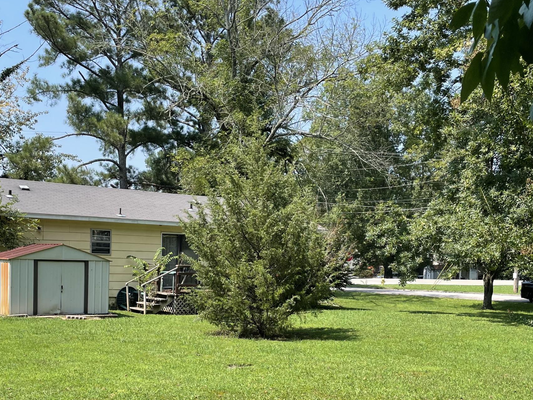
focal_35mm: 46
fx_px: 708
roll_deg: -0.8
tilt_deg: -2.6
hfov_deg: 41.1
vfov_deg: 30.9
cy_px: 305
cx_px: 214
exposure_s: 1/1618
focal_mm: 4.2
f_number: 1.6
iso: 32
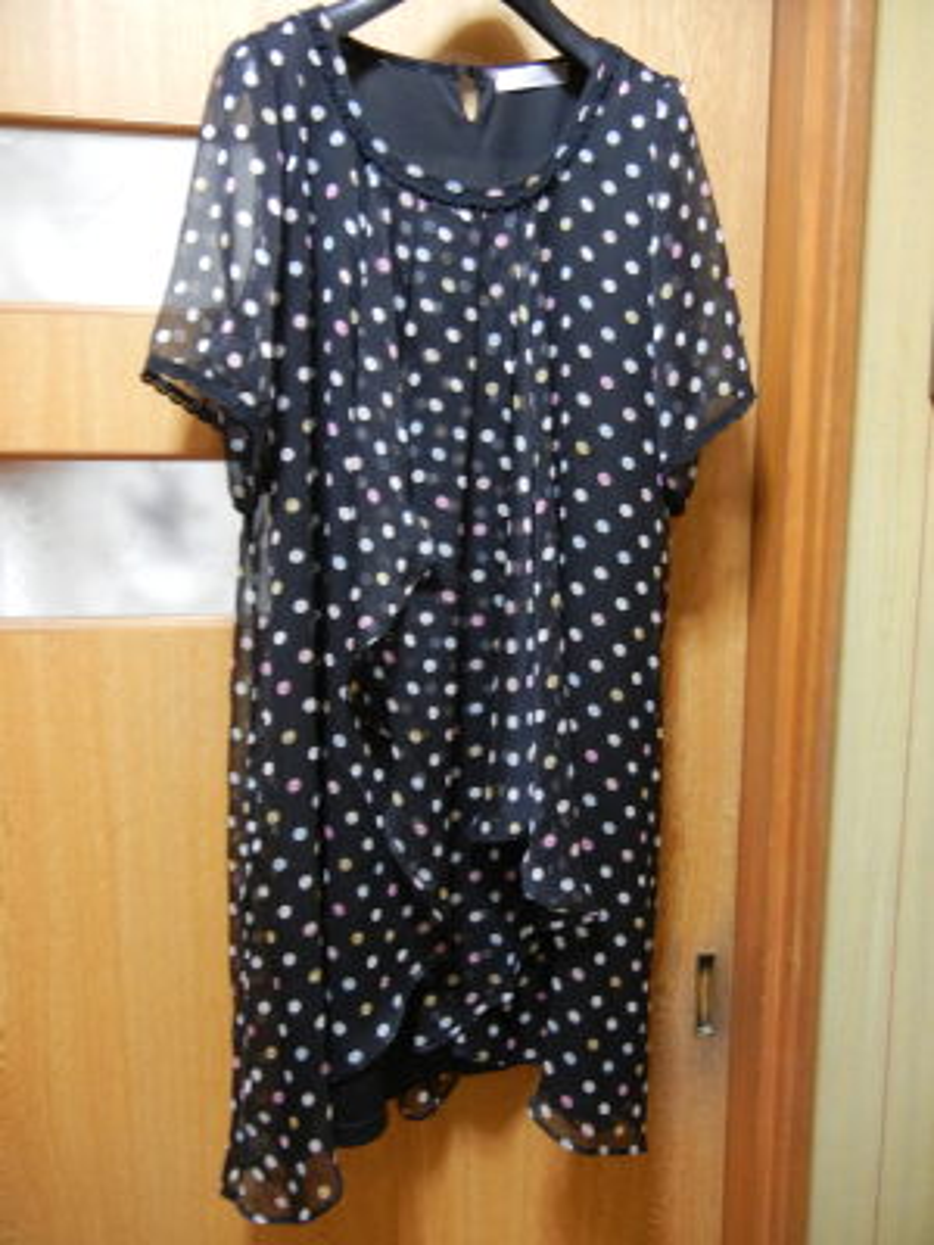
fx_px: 1079
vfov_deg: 60.0
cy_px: 622
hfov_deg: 46.8
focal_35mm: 30
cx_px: 467
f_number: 3.5
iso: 400
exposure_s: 1/3.6
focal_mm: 5.4
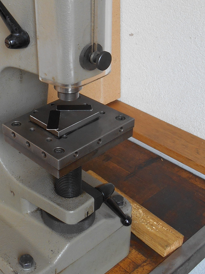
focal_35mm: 54
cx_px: 23
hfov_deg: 26.2
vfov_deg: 34.6
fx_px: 426
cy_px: 62
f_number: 3.4
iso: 80
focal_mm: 4.7
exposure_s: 1/30
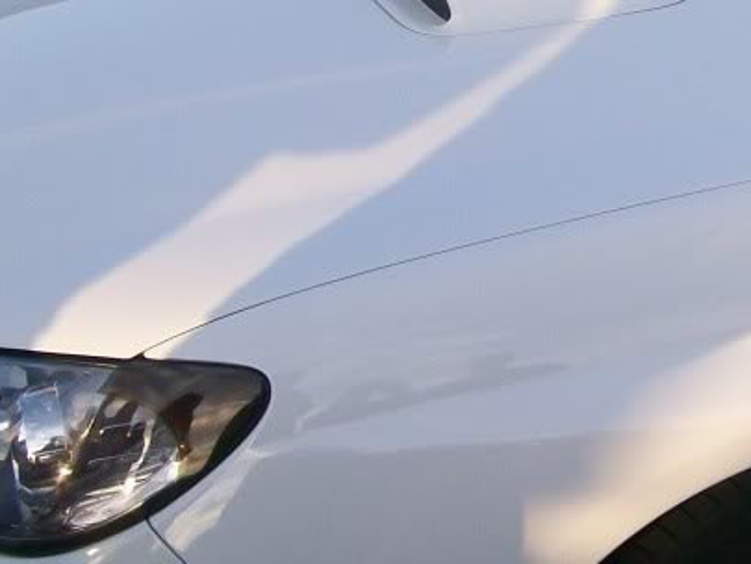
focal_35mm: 91
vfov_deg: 16.2
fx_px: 1975
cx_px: 768
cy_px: 237
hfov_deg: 20.8
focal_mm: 6
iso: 80
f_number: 2.7
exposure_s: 1/374
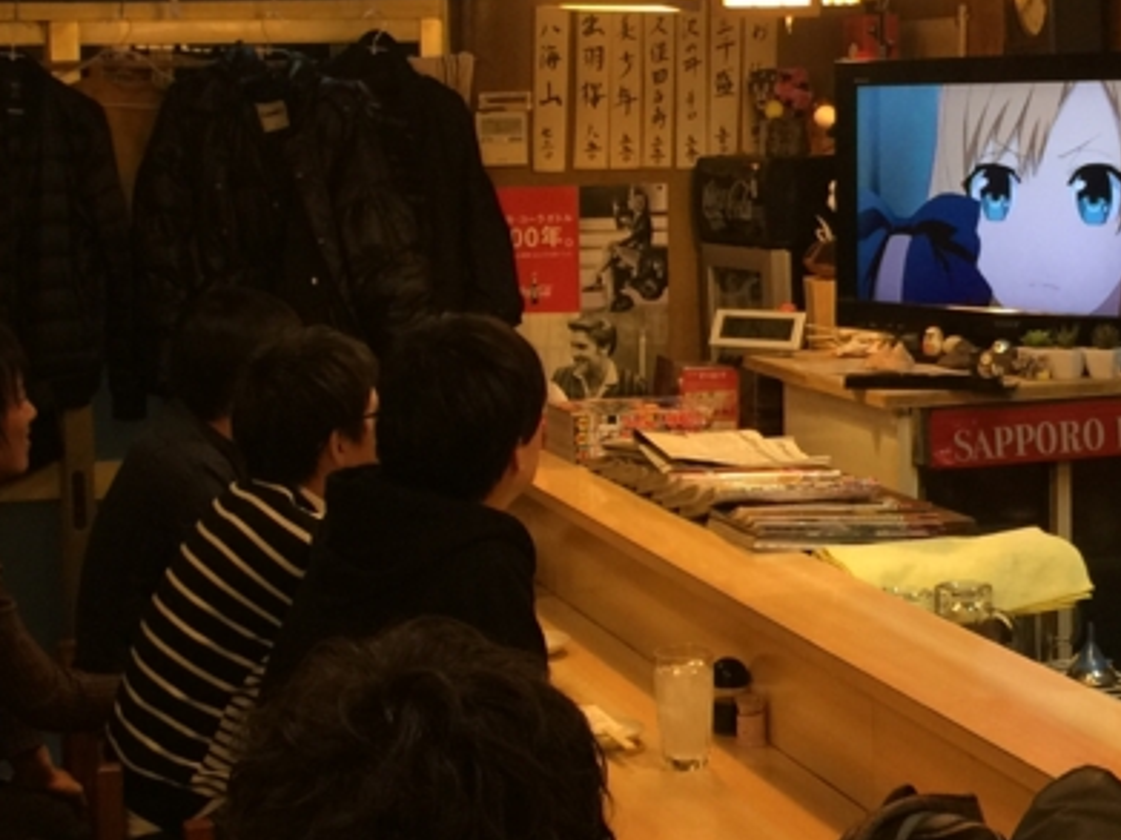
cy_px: 416
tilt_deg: -6.7
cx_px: 473
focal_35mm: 76
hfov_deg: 25.6
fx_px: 2460
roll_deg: +0.5
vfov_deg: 19.4
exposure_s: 1/15
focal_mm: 4.15
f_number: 2.2
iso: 64
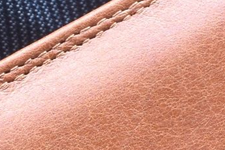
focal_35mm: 389
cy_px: 238
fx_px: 2430
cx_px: 69
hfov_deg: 5.3
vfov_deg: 3.5
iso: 100
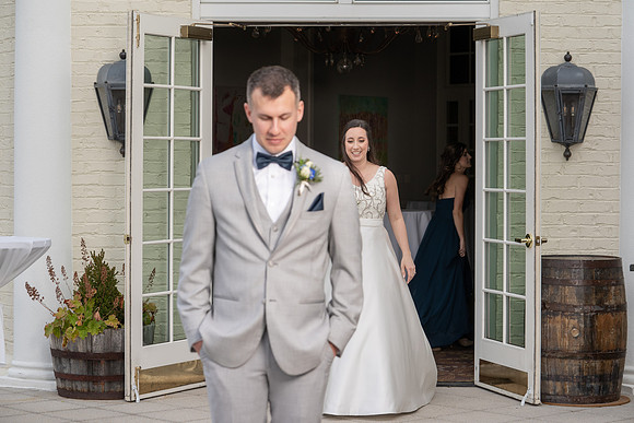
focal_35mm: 92
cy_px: 206
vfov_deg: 14.8
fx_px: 1625
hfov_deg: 22.1
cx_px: 320
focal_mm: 89
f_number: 5.6
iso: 100
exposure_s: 1/250
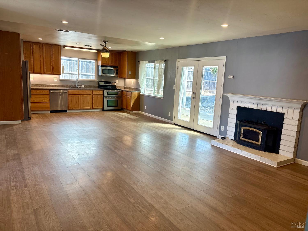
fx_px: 231
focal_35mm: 26
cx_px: 154
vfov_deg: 53.1
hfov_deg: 67.3
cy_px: 116
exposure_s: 1/120
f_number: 1.6
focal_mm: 5.96
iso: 80
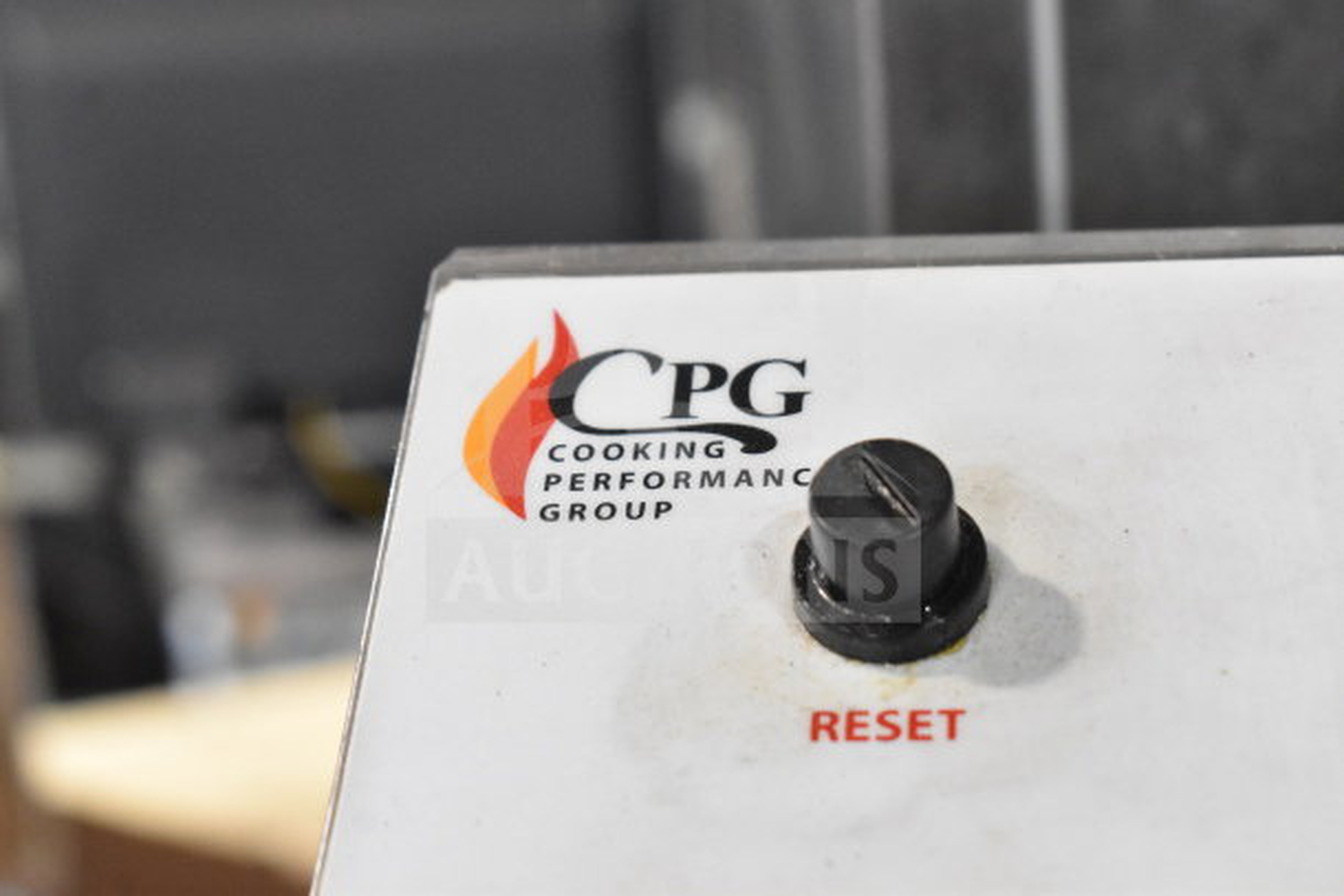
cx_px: 672
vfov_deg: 16.6
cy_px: 448
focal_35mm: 82
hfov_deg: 24.6
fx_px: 3081
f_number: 7.1
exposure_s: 1/200
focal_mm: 55
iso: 6400
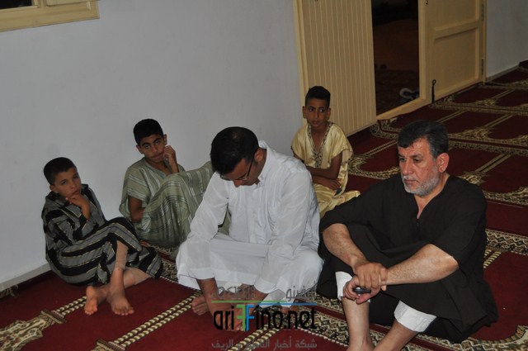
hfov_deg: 46.5
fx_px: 615
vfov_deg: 31.8
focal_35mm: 42
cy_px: 176
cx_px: 264
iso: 800
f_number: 4
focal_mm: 28
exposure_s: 1/60
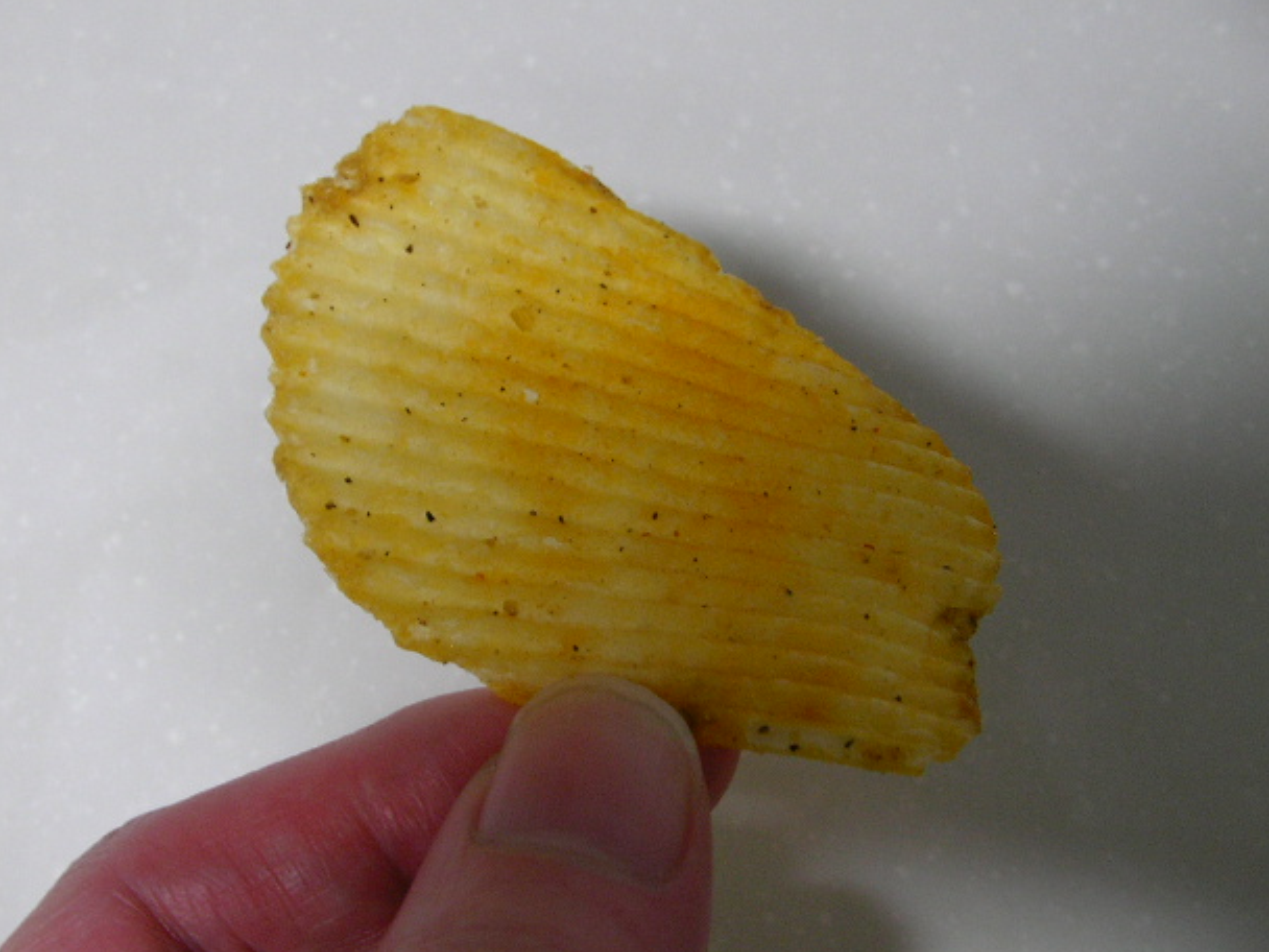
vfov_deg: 36.0
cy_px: 463
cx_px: 614
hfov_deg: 46.8
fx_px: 1466
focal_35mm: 40
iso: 100
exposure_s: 1/14.2
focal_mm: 5.8
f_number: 3.5
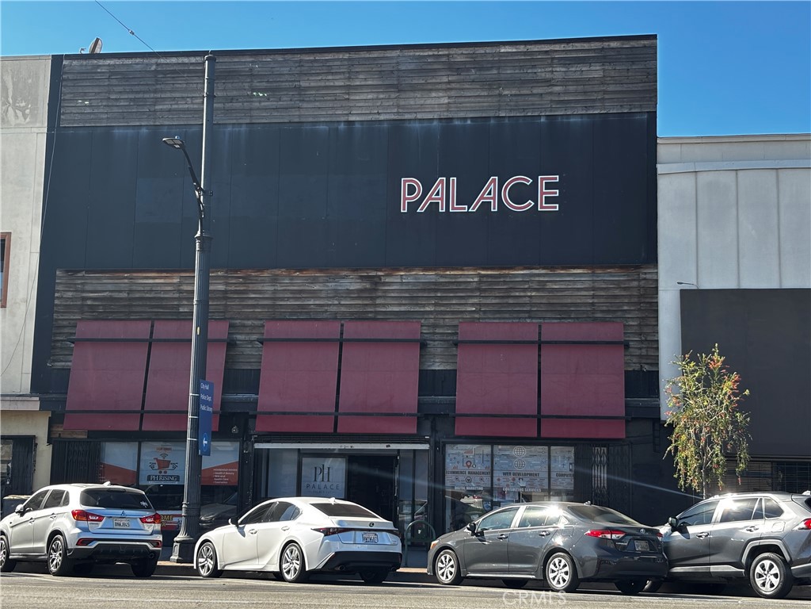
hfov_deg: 36.8
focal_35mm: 52
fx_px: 1218
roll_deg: -1.3
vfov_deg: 28.0
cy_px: 304
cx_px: 406
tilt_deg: +8.5
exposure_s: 1/515
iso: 32
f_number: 1.6
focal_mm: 5.96
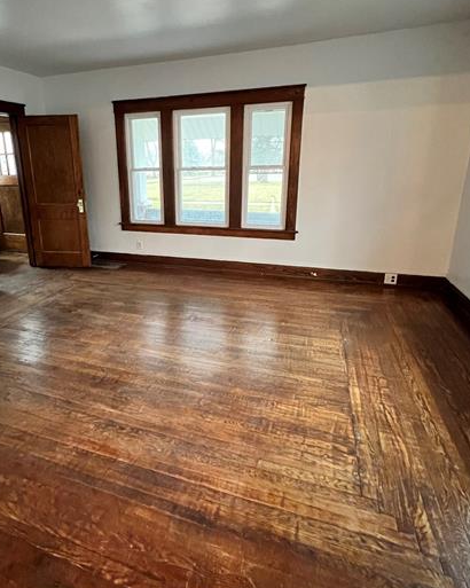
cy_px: 267
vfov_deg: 83.1
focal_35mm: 19
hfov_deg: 69.9
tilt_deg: -13.6
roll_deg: +0.7
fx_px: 331
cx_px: 183
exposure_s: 1/60
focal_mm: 1.57
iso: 640
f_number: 1.8
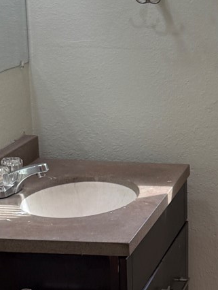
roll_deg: -1.7
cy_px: 194
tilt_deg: -14.8
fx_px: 964
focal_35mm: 115
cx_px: 325
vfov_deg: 17.1
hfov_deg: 12.3
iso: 100
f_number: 1.78
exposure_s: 1/148
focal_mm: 6.76
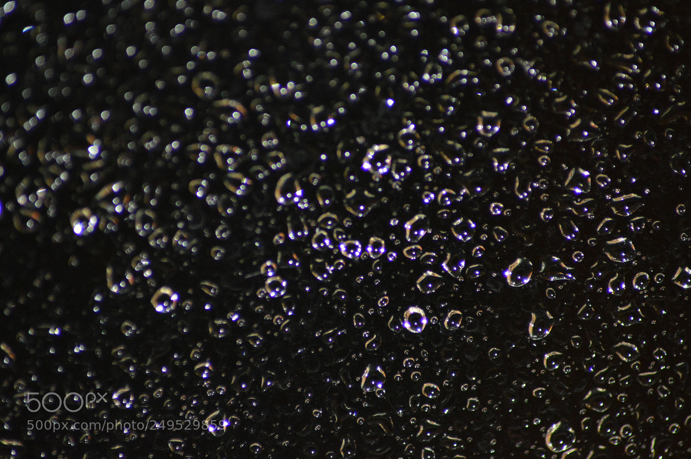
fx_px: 5322
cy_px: 230
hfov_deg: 7.4
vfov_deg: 4.9
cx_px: 346
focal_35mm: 278
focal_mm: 185
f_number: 4.5
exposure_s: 1/60
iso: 3200
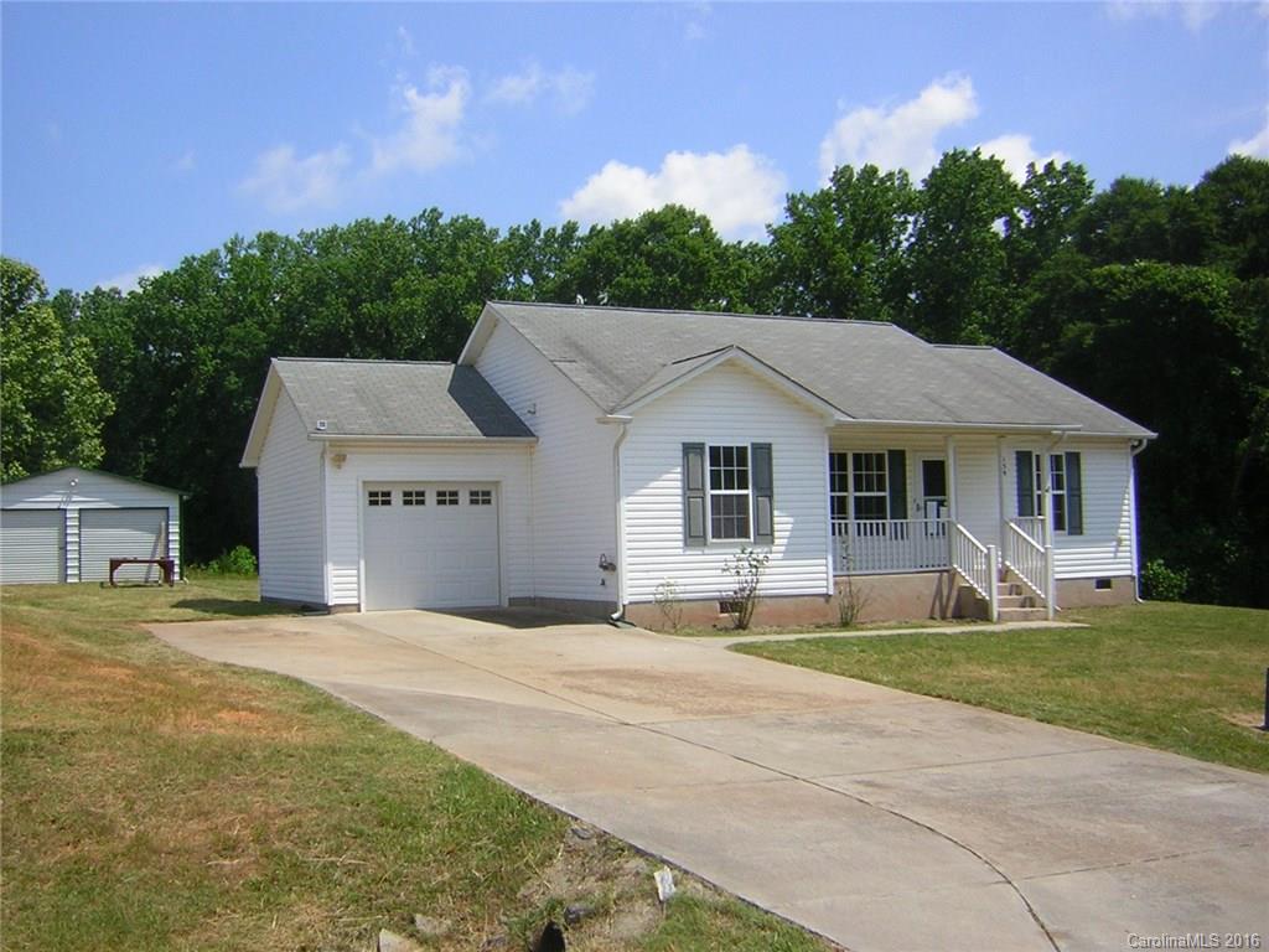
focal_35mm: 36
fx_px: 1320
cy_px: 476
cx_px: 634
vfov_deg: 39.7
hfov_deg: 51.4
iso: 50
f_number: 5.2
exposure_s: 1/430
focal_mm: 4.7
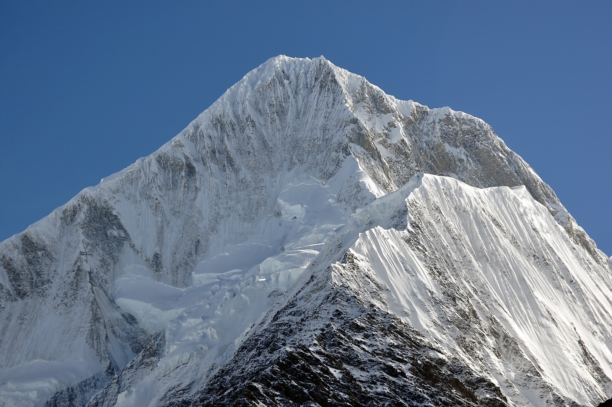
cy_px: 204
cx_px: 306
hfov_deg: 11.4
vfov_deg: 7.6
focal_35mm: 180
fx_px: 3057
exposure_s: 1/160
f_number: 9
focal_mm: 120
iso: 200
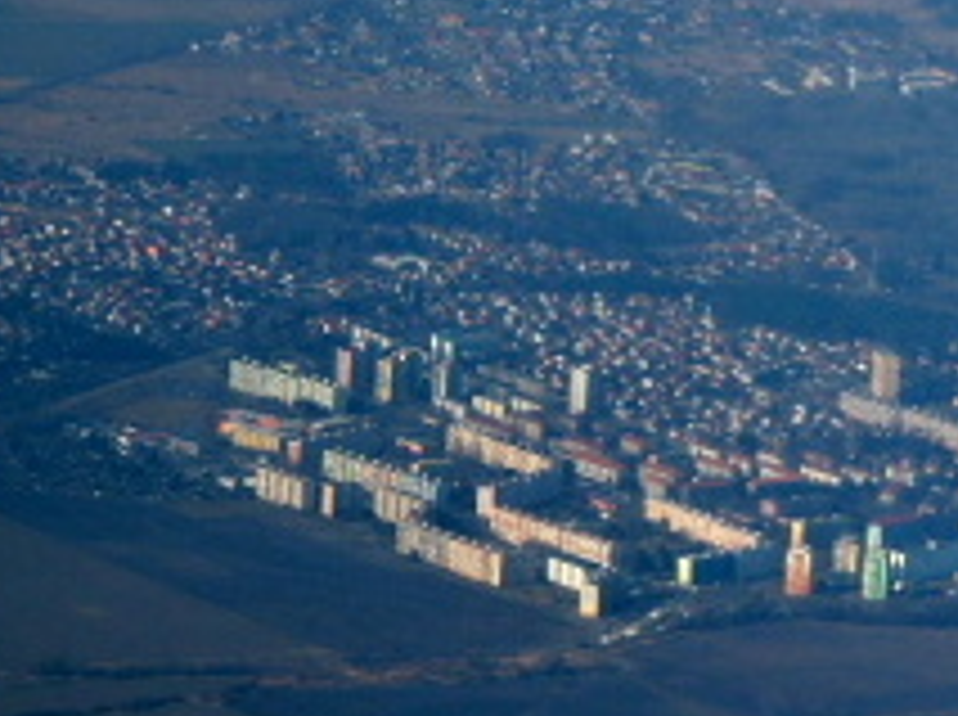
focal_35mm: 280
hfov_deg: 7.1
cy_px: 372
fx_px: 7736
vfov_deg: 5.3
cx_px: 985
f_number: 4.8
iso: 100
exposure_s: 1/500
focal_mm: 21.5
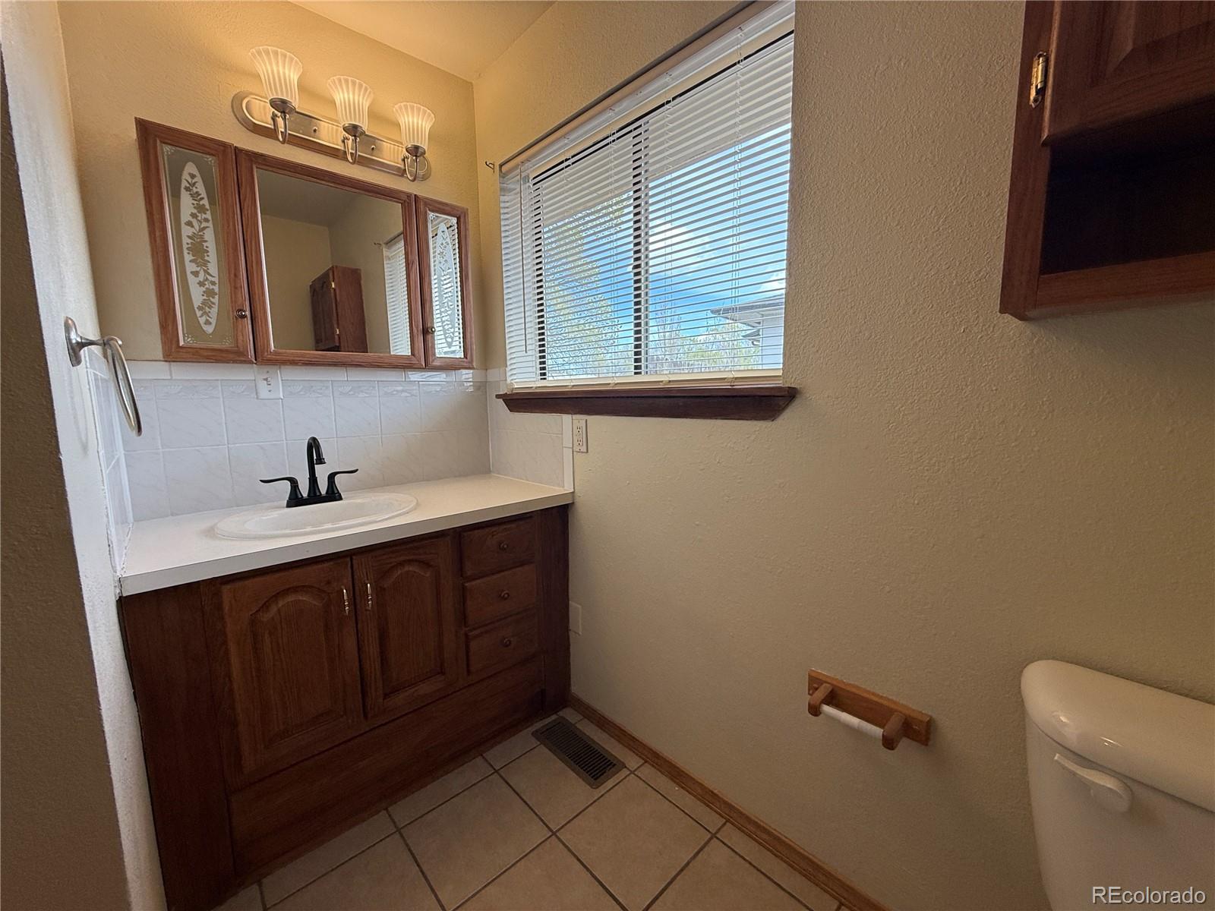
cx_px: 608
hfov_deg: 102.1
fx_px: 491
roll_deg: +1.0
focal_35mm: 14
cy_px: 456
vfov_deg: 85.7
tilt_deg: -6.6
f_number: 2.2
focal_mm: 2.22
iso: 64
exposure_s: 1/184
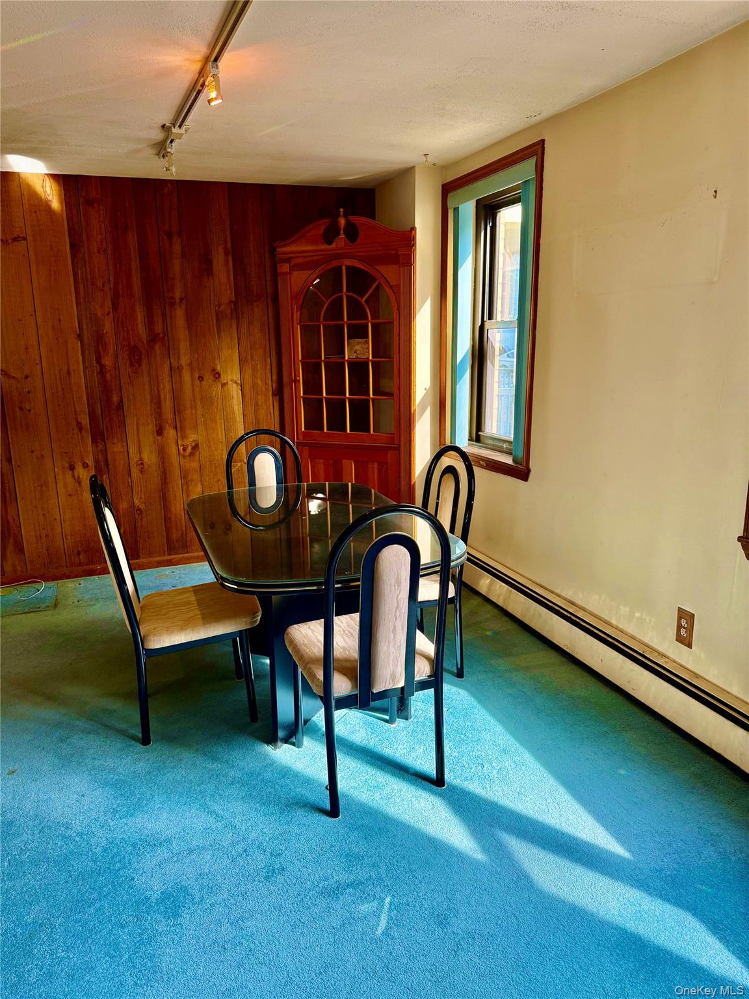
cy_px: 500
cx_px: 374
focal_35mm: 24
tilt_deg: -13.0
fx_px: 692
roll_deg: +0.6
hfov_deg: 56.8
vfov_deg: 71.6
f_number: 1.78
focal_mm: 6.76
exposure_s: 1/240
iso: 125
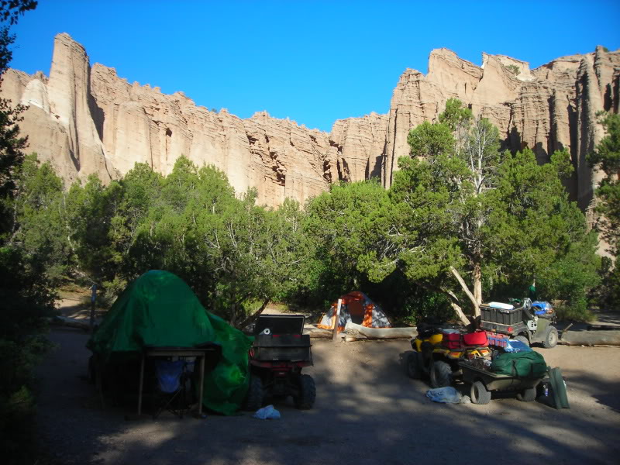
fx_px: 681
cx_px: 310
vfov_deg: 37.7
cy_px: 232
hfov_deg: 49.0
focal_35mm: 38
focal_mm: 6.3
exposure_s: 1/133
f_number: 6.4
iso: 50
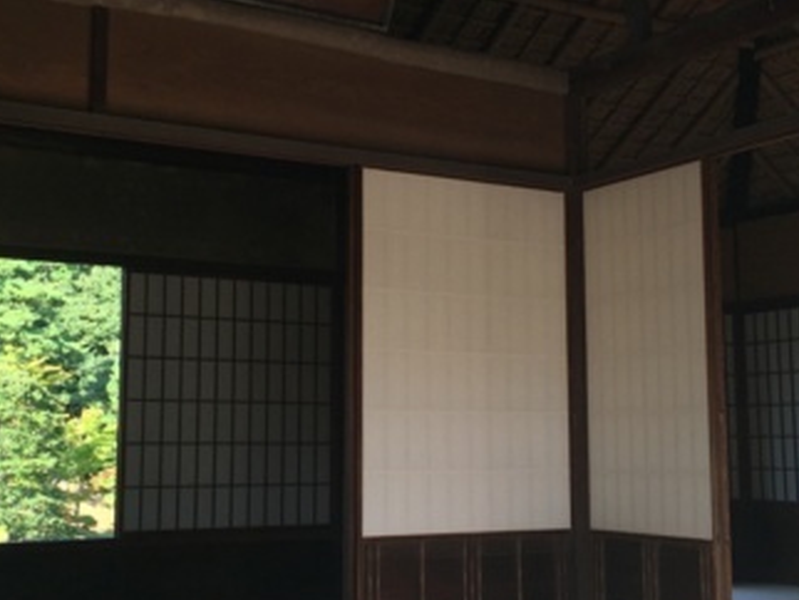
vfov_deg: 27.1
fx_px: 1247
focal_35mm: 54
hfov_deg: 35.5
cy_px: 278
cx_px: 409
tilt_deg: +6.7
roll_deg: +0.0
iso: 32
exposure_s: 1/311
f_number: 2.2
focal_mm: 4.15
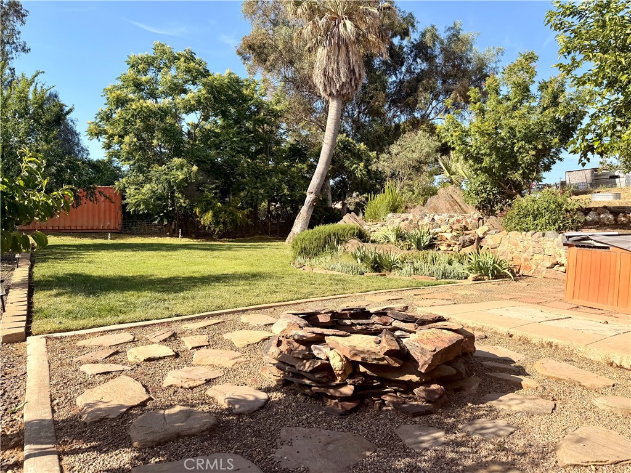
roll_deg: -1.6
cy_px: 236
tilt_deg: -1.3
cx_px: 316
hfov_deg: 71.6
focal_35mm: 24
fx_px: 437
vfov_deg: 56.8
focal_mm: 6.76
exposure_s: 1/2525
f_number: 1.78
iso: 80
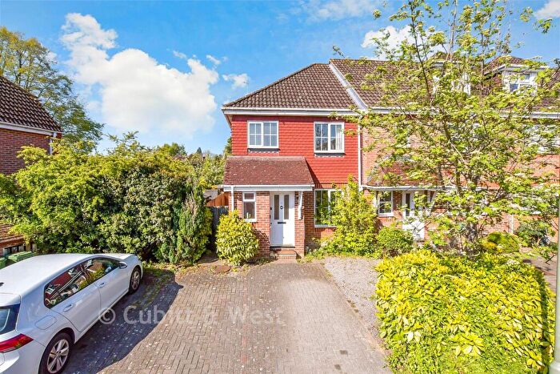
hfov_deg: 100.4
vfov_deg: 77.4
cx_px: 280
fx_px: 233
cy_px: 187
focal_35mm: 15
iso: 400
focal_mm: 10
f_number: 8
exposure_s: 1/1000
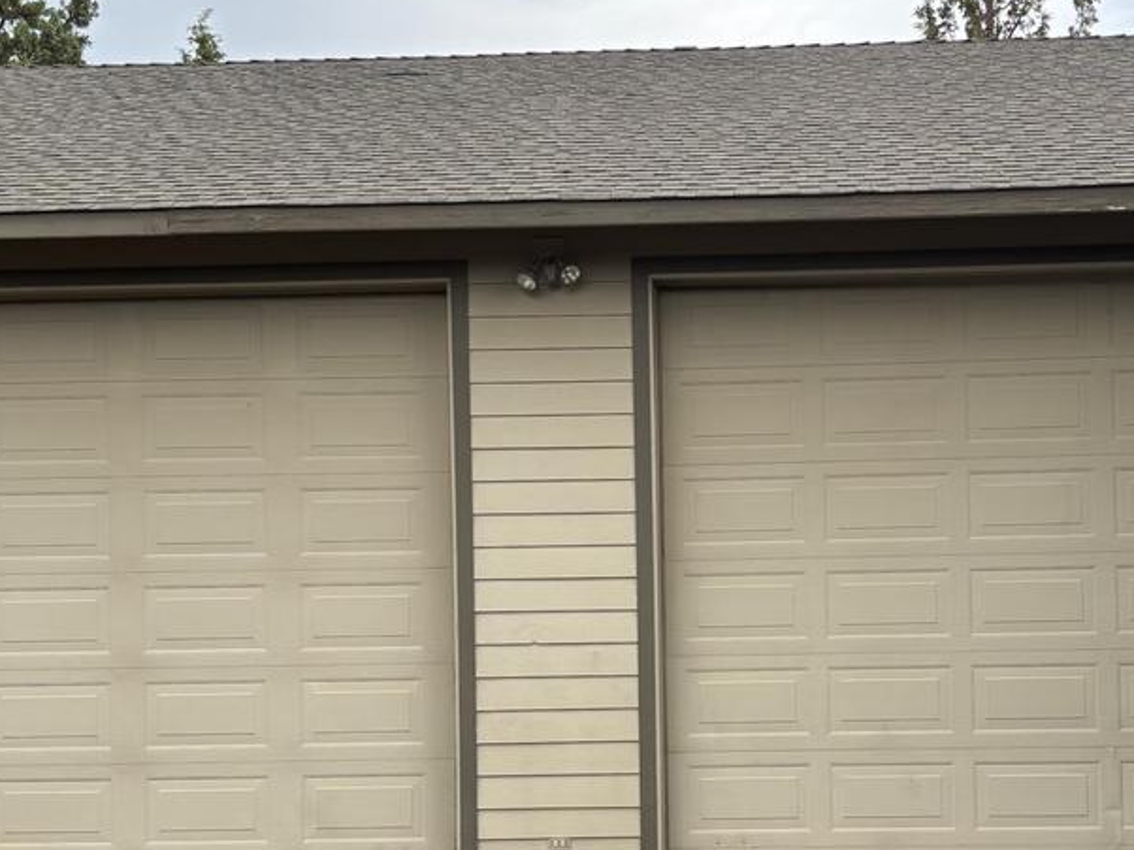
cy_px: 579
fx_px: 1932
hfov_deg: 32.6
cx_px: 704
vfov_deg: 24.7
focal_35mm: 59
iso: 50
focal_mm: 5.96
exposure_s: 1/418
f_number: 1.6
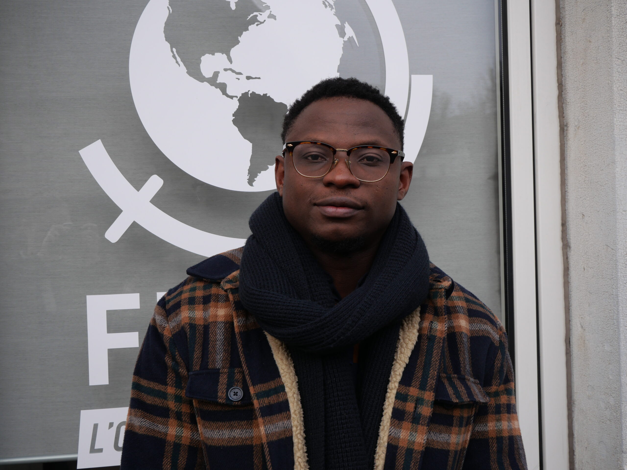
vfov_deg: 29.1
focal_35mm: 50
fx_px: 906
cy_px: 235
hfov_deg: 38.2
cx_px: 314
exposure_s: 1/125
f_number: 5.6
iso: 200
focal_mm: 25
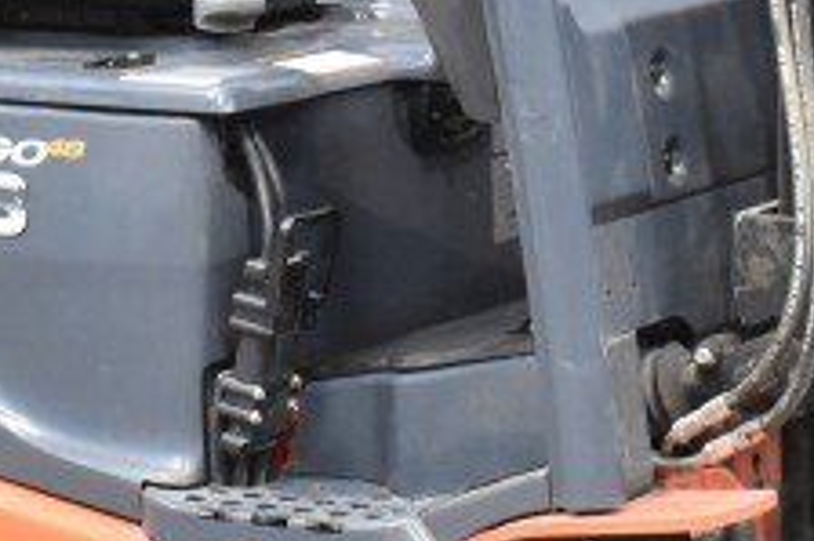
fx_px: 4361
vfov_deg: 7.0
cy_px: -182
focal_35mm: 193
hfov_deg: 10.7
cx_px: 465
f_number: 5
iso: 1600
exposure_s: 1/25
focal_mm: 24
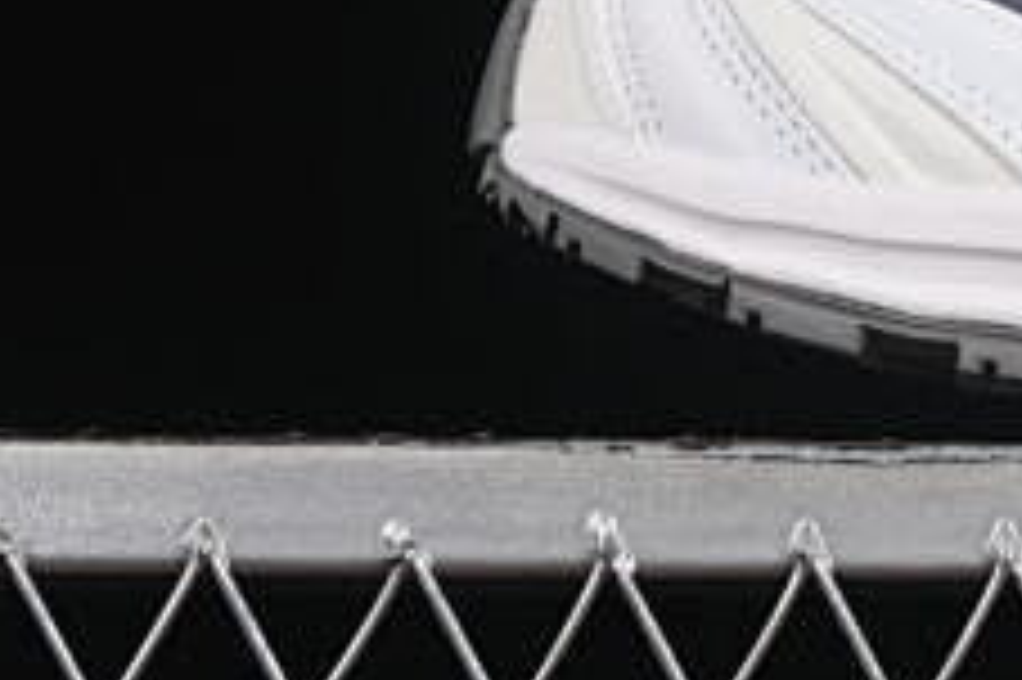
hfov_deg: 7.6
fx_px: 7489
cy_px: -299
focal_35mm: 264
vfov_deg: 5.2
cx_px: 1783
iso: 160
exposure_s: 1/80
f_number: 8
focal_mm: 50
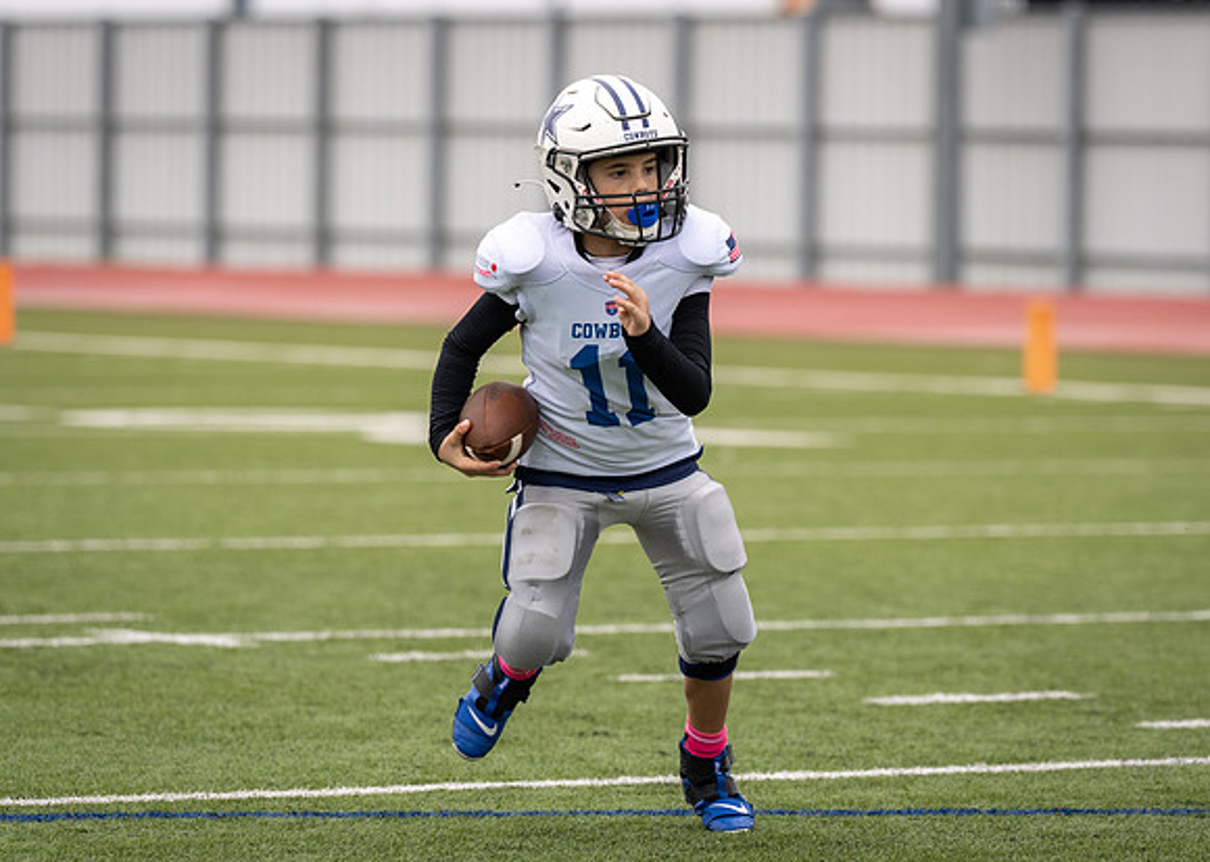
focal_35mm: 274
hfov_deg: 7.4
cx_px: 666
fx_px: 9412
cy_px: 419
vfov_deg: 5.2
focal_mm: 156
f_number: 2.8
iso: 160
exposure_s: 1/1250
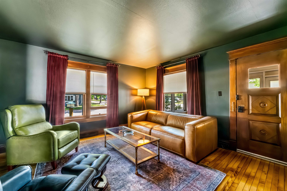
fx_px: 112
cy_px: 96
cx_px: 144
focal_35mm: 14
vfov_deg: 81.2
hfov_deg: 104.3
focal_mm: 14
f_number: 22
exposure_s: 1.3
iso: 12800
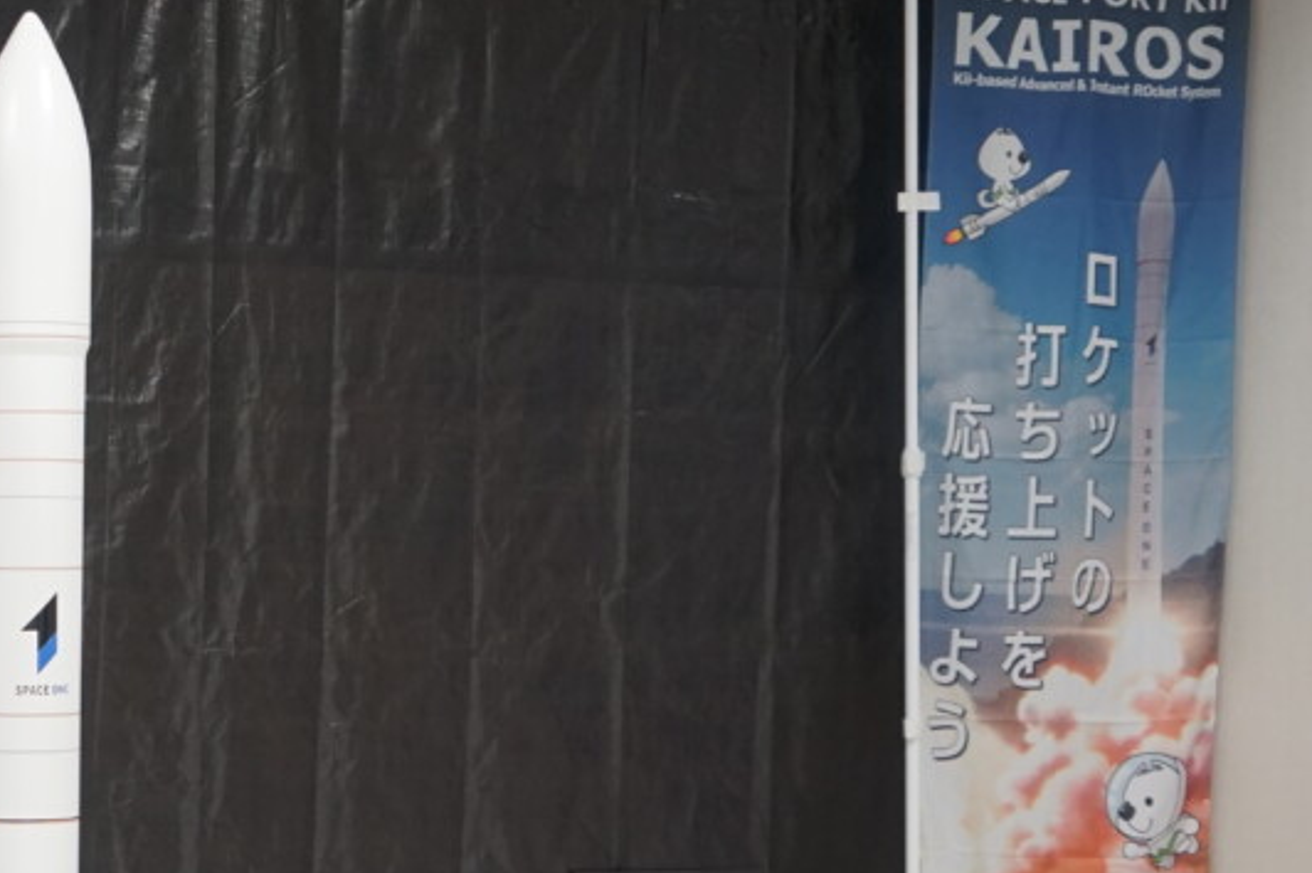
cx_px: -79
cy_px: 825
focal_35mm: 79
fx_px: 2877
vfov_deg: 17.0
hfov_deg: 24.2
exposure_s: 1/160
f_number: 4
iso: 1250
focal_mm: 30
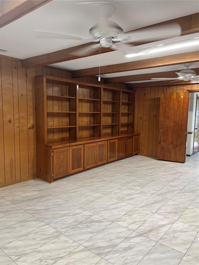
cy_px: 132
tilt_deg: -5.9
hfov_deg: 53.1
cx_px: 100
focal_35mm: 26
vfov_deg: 67.3
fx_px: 199
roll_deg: -0.9
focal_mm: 5.1
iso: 80
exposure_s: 1/60
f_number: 1.6
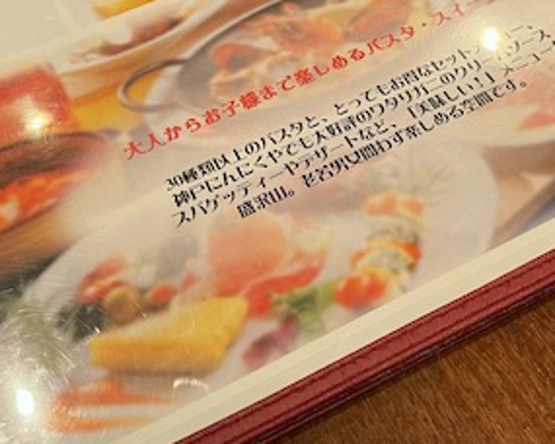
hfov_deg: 33.0
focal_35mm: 57
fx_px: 936
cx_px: 296
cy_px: 19
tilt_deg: -47.5
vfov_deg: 25.6
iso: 80
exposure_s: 1/50
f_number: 1.6
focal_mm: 4.2
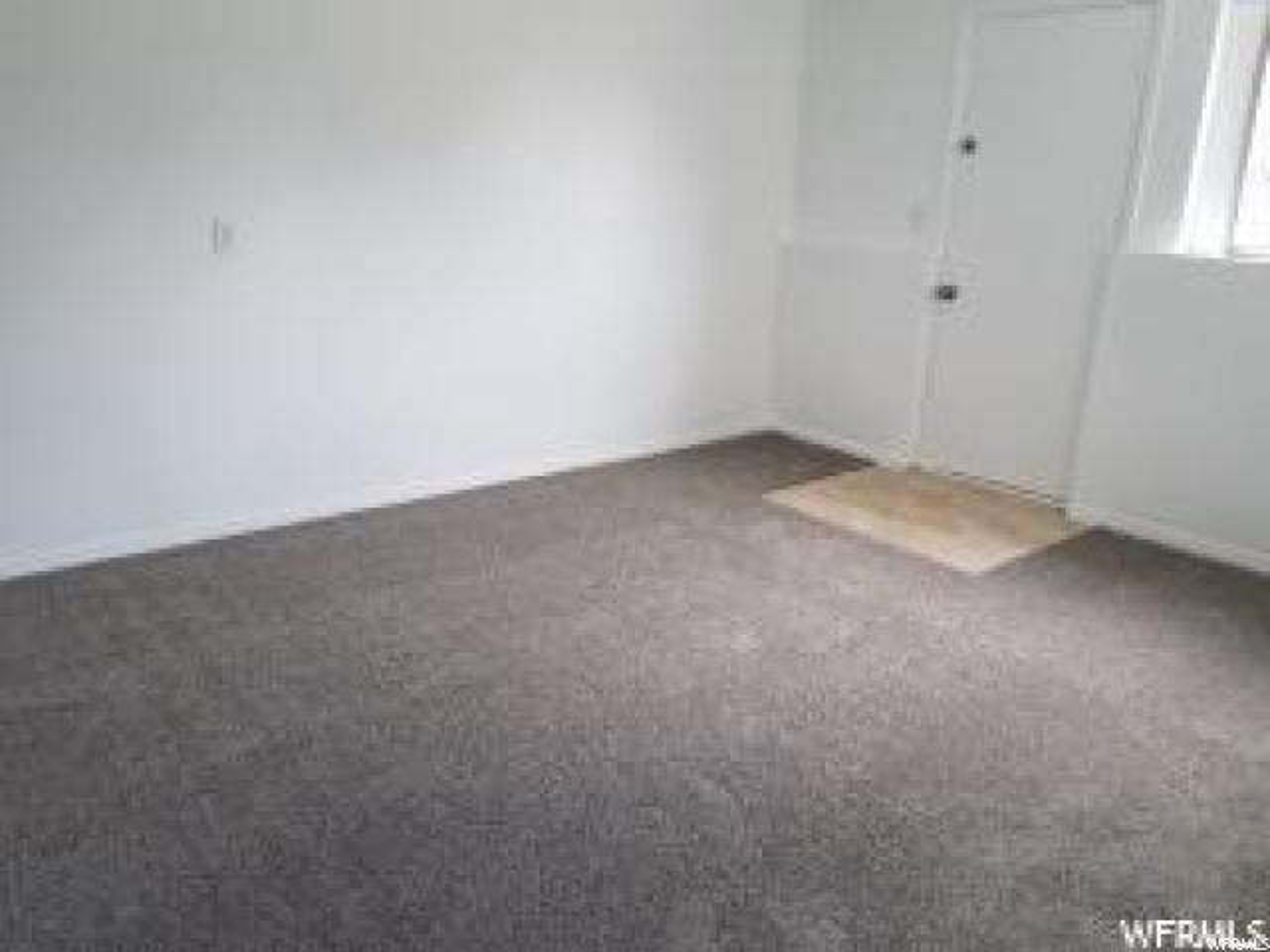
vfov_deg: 53.1
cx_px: 635
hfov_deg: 67.3
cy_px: 476
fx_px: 954
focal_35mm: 26
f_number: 1.7
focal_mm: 4.2
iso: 100
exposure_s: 1/60
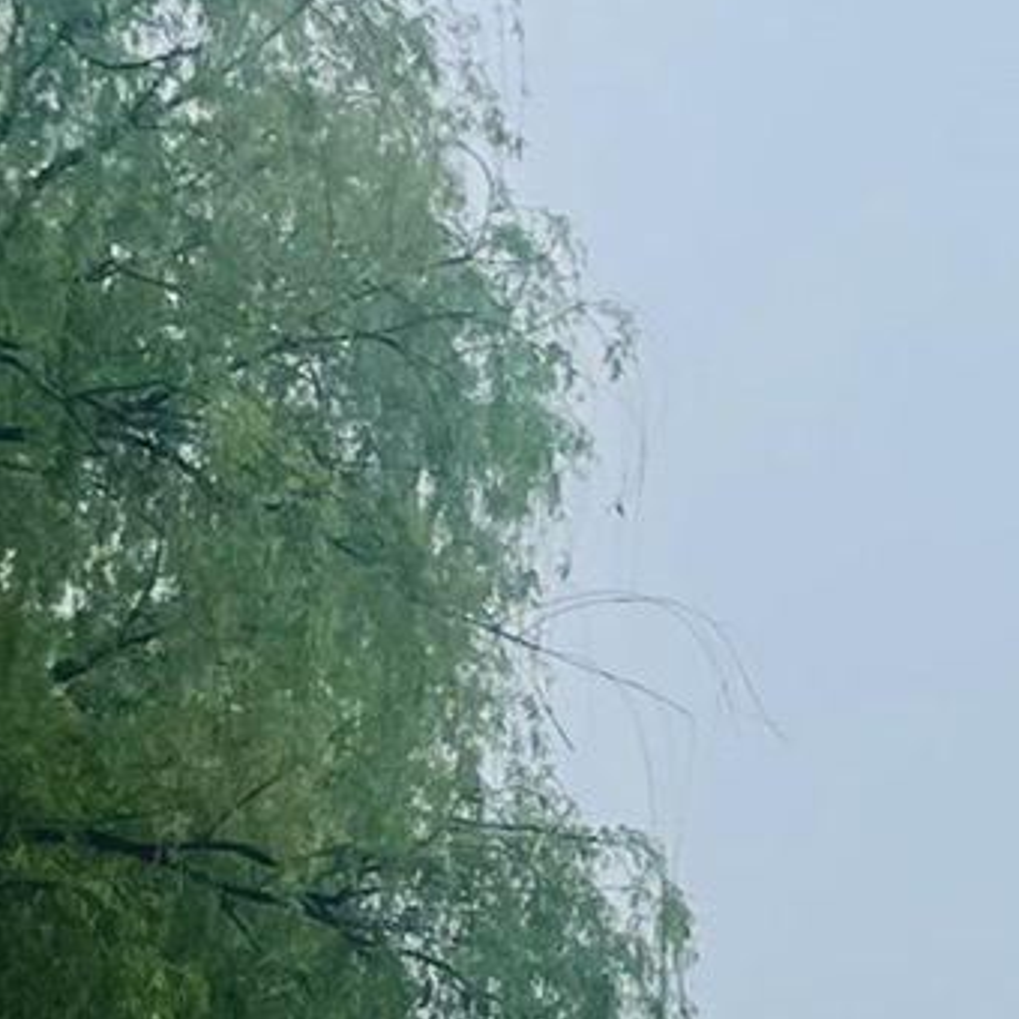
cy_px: 731
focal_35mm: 135
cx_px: 2419
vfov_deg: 12.9
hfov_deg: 11.0
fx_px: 4496
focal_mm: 4.2
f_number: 1.6
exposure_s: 1/1618
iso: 32
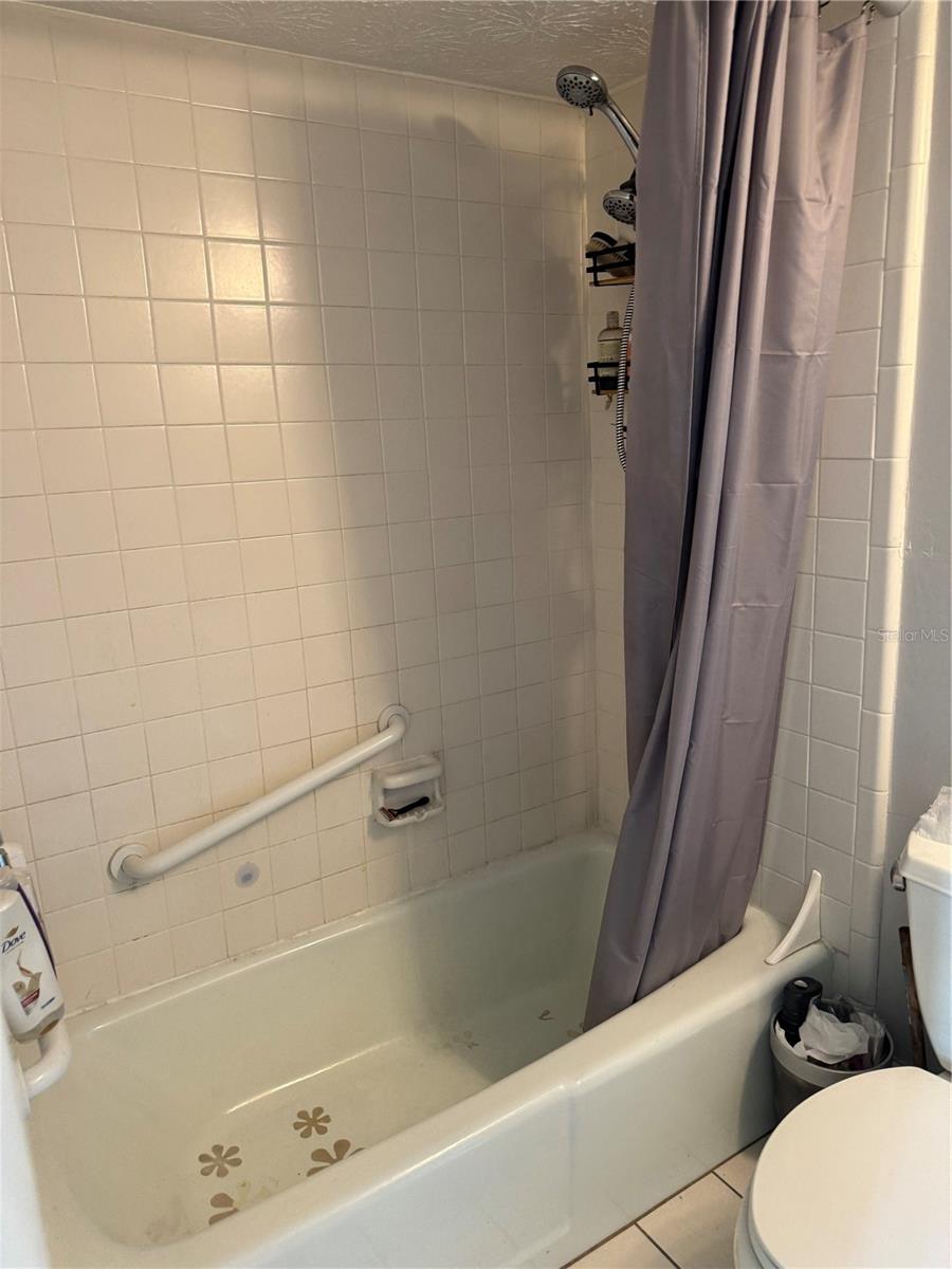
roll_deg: +3.4
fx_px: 880
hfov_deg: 56.8
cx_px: 476
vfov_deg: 71.6
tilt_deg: -13.8
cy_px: 634
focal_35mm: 24
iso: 200
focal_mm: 6.76
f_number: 1.78
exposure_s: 1/78
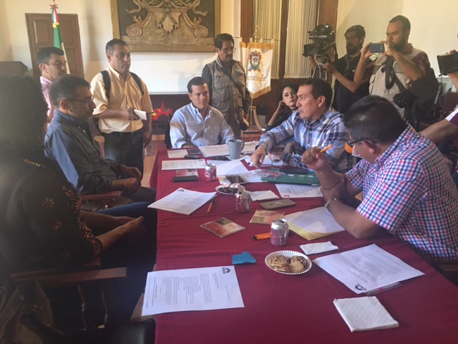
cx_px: 229
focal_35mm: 29
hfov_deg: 61.7
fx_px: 384
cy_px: 172
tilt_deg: -16.9
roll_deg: -1.1
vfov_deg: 48.2
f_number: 2.2
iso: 160
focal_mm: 4.15
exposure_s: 1/30
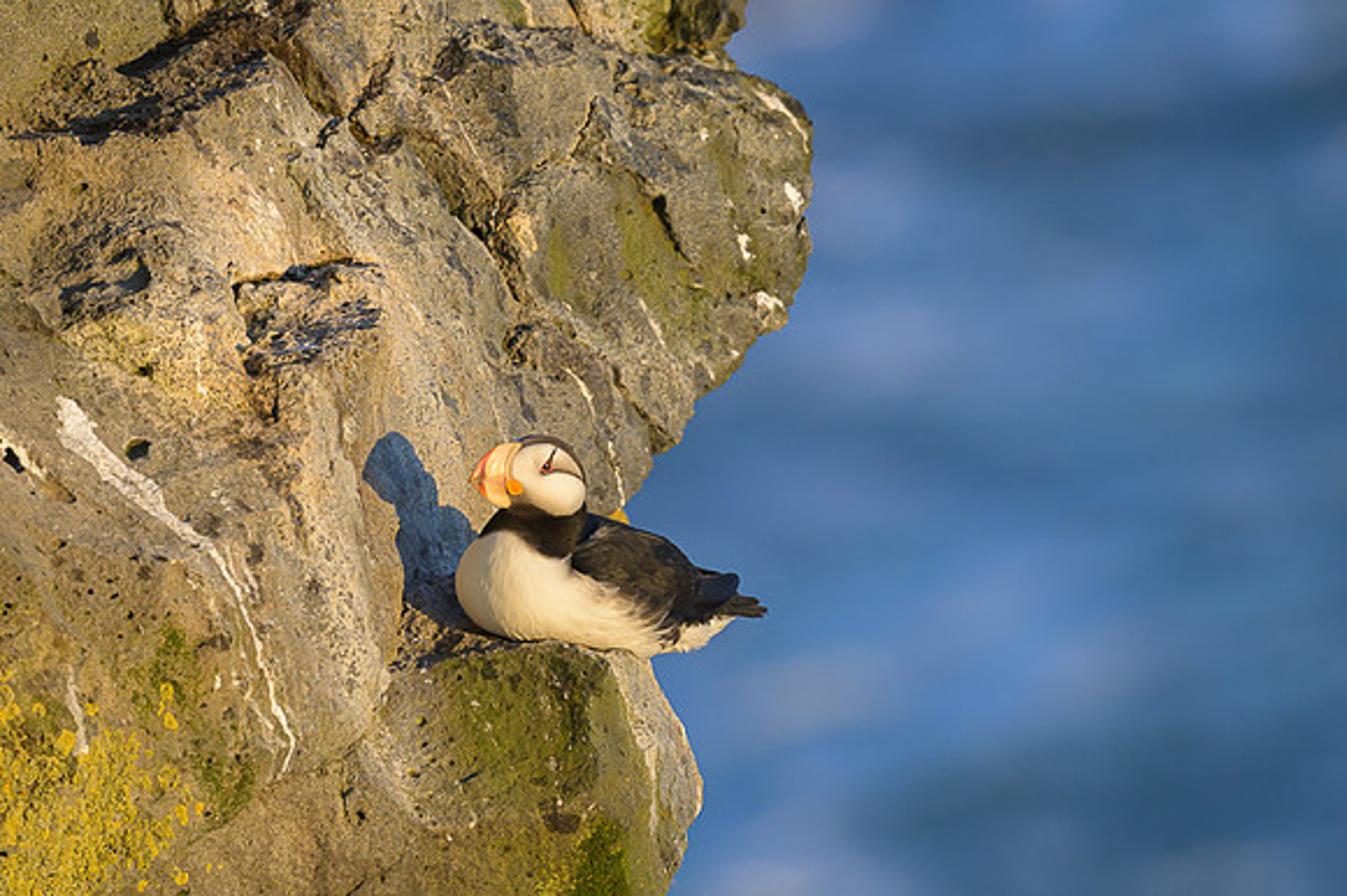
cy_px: 395
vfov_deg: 1.9
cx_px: 207
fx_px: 27176
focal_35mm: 727
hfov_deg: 2.8
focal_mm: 400
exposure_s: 1/1250
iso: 800
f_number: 5.6
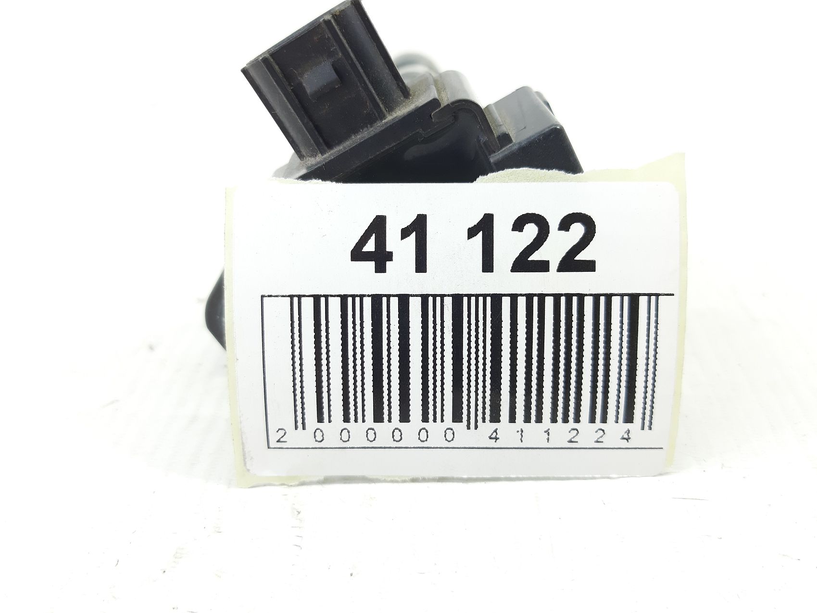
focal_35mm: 27
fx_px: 637
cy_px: 306
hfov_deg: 65.3
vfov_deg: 51.3
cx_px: 408
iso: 100
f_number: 1.7
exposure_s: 1/50
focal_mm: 3.93
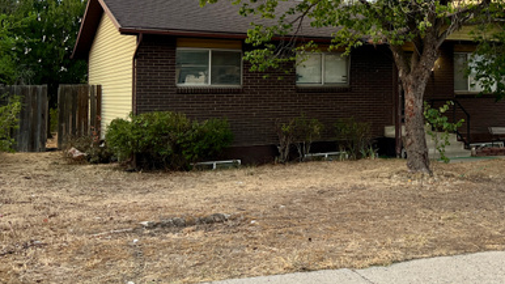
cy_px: 51
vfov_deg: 24.9
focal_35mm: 47
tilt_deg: +2.5
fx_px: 629
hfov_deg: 41.6
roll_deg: +0.1
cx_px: 413
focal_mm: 5.7
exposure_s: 1/121
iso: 100
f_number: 1.5
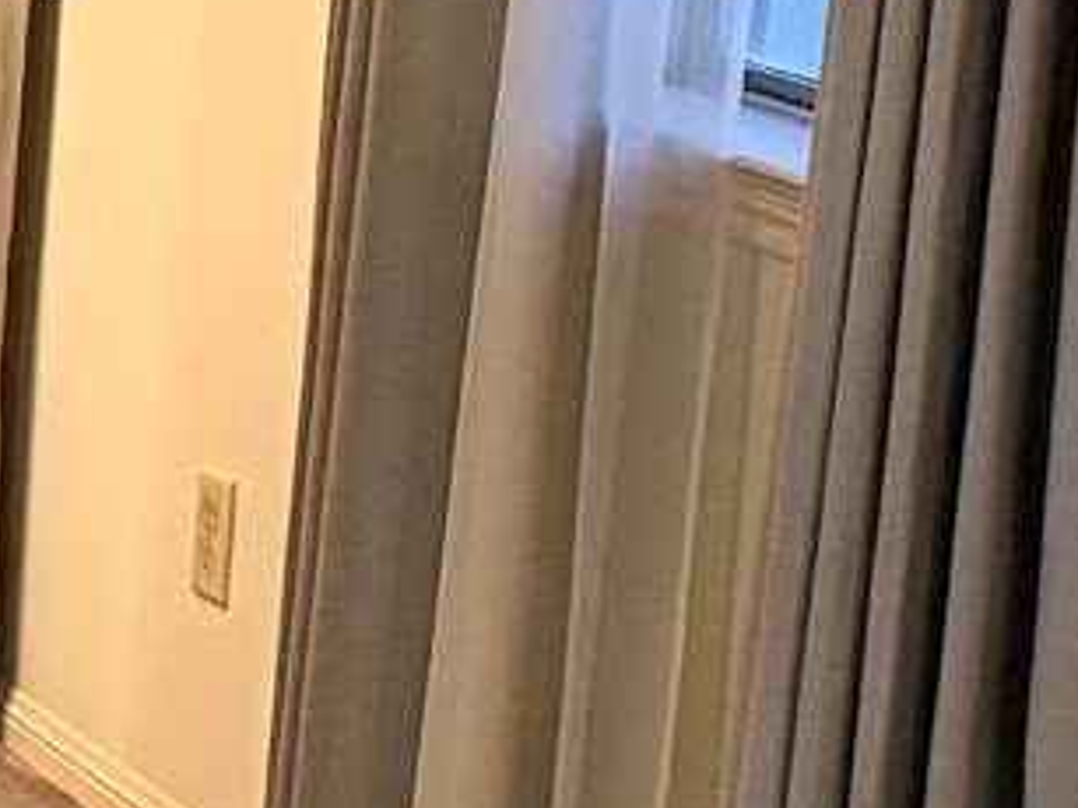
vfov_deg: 9.2
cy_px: 63
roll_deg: +0.0
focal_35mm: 160
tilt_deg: -8.8
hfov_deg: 9.9
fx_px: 4981
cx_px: -1931
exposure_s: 1/60
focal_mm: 6.76
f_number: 1.78
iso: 640
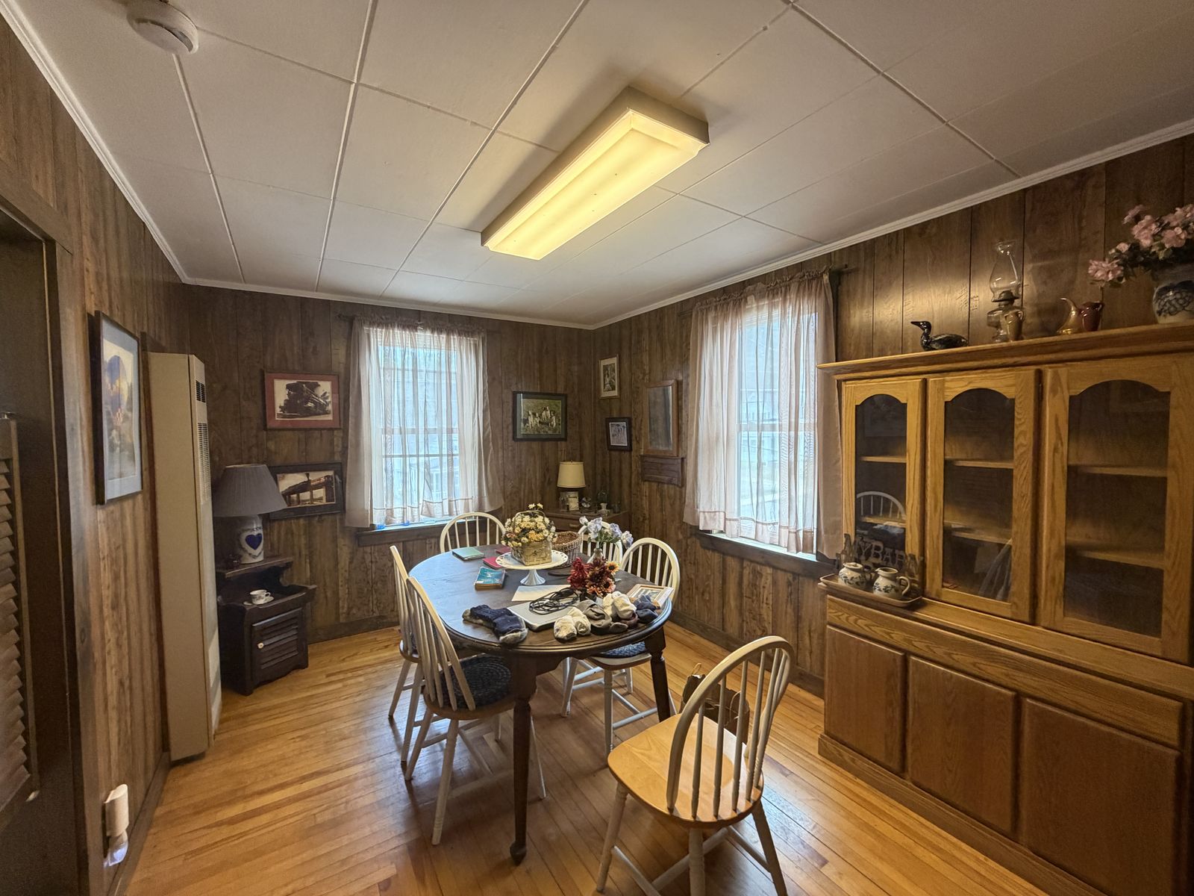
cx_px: 597
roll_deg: +1.4
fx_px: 483
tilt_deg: -2.6
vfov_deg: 85.7
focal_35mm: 14
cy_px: 448
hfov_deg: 102.1
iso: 400
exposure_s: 1/60
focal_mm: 2.22
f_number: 2.2
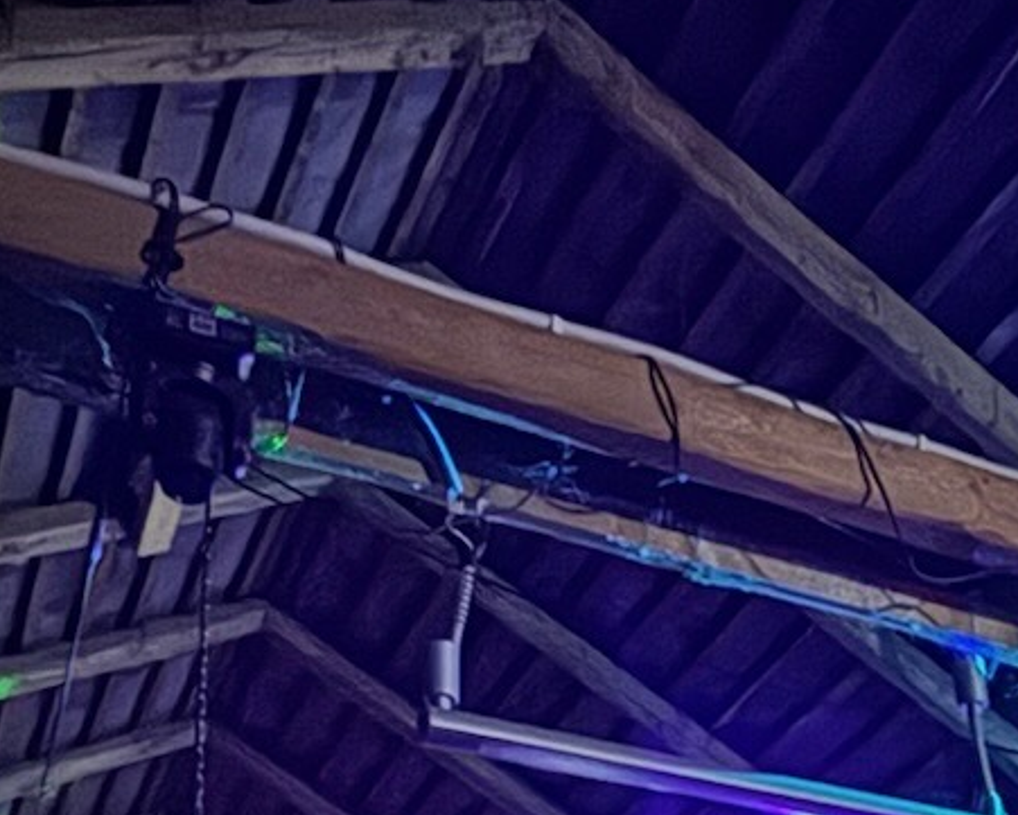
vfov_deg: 20.8
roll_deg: +2.3
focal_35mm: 62
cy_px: 1228
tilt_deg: +12.5
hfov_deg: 29.9
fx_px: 1868
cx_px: 788
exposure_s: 1/8
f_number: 2.2
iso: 2500
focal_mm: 2.22
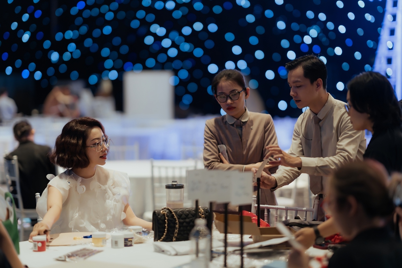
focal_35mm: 85
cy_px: 134
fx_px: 949
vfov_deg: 16.1
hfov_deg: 23.9
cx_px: 201
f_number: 1.4
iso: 1000
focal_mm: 85
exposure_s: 1/200
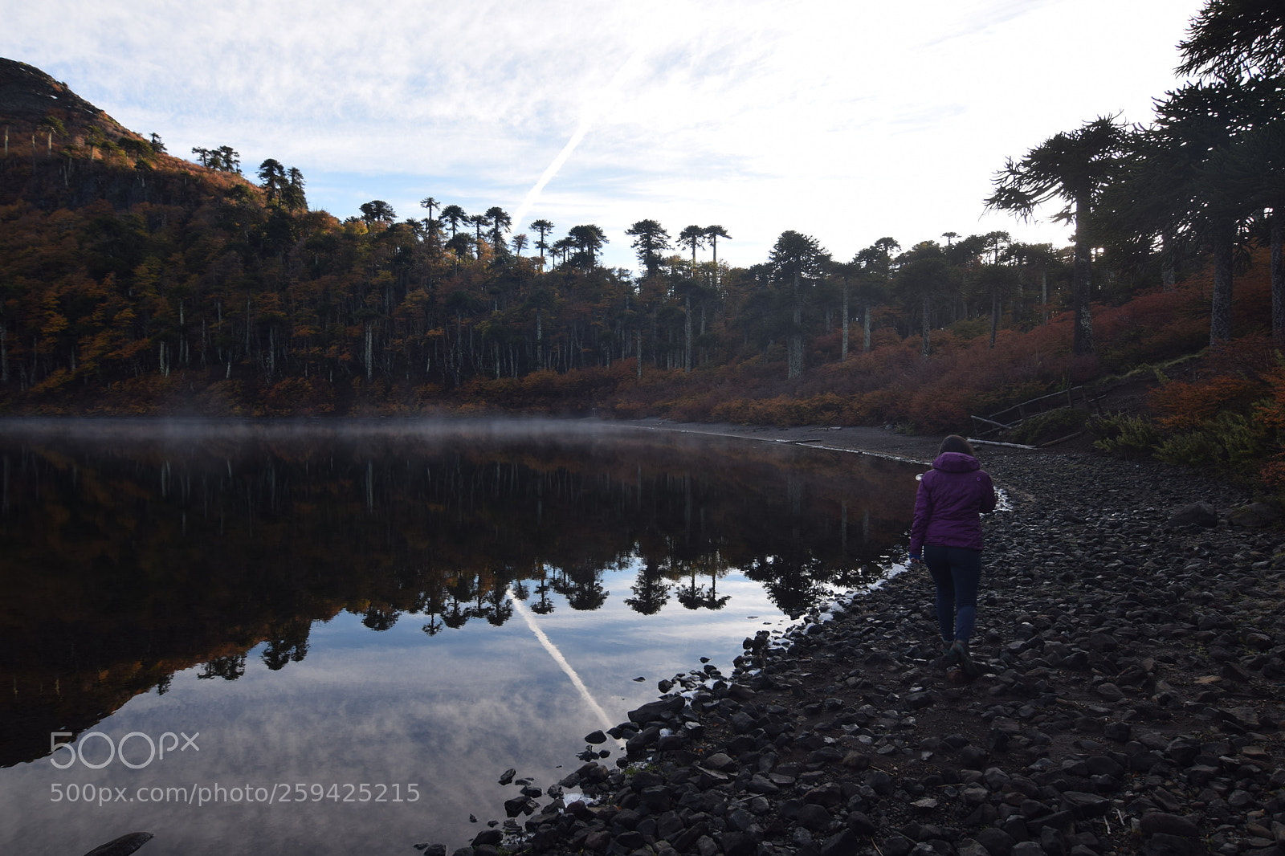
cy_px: 428
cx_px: 642
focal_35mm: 21
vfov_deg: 59.5
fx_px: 749
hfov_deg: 81.2
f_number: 7.1
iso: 100
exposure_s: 1/160
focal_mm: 14
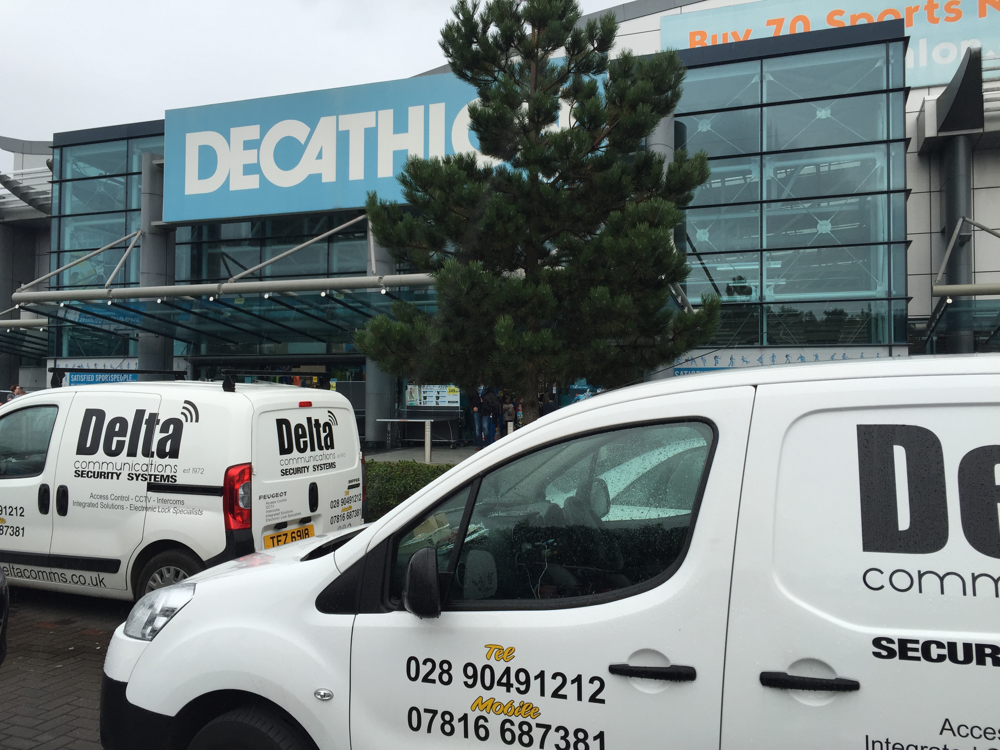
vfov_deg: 48.2
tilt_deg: +2.6
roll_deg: -1.4
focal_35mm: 29
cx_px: 500
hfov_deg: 61.7
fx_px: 838
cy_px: 375
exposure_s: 1/293
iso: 32
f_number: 2.2
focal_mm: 4.15
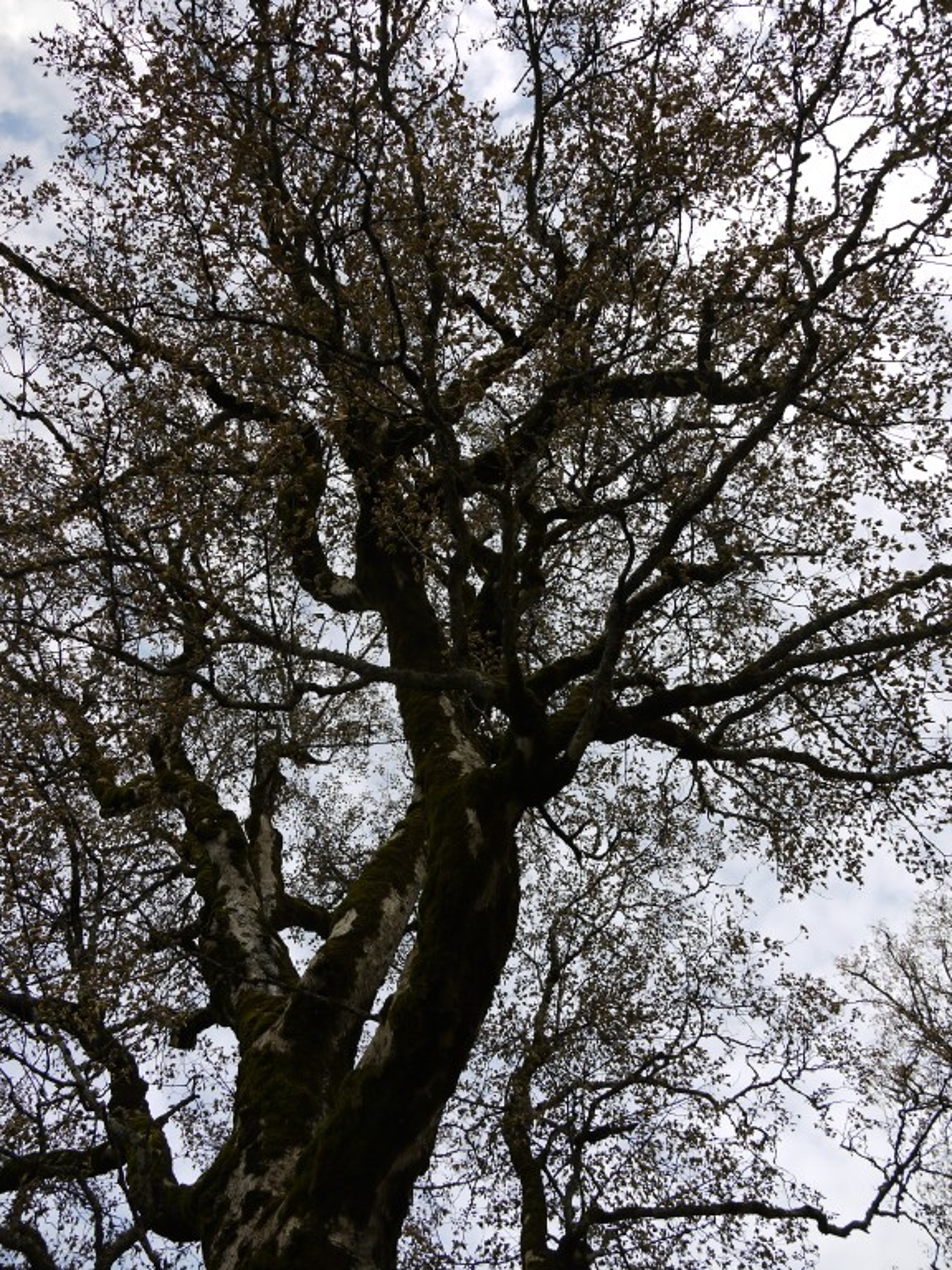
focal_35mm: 28
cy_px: 635
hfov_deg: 49.7
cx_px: 476
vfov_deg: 63.4
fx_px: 1027
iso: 100
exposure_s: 1/200
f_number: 5
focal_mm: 14
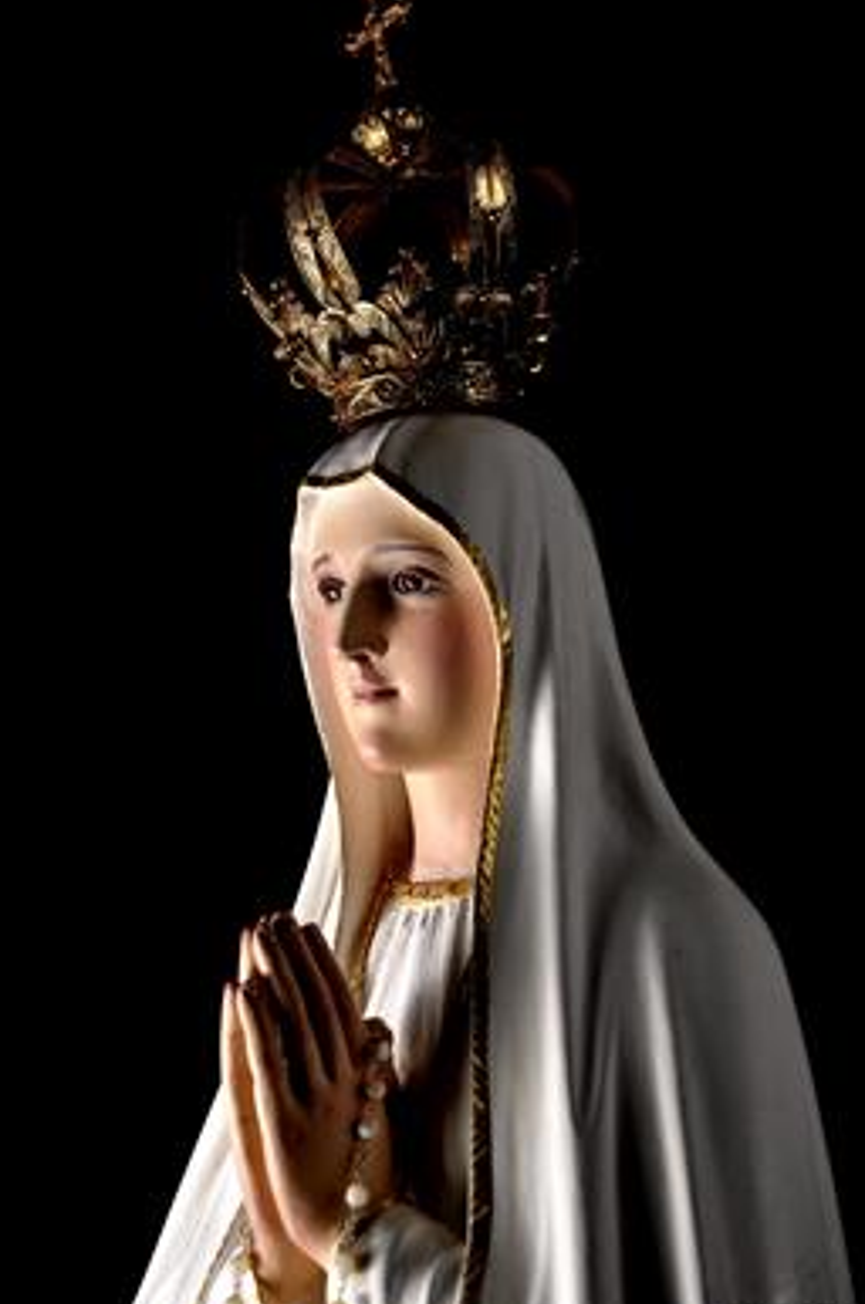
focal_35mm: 38
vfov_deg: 50.8
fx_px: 1374
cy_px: 637
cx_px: 439
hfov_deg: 34.9
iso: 200
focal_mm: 24
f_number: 5.6
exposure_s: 1/160
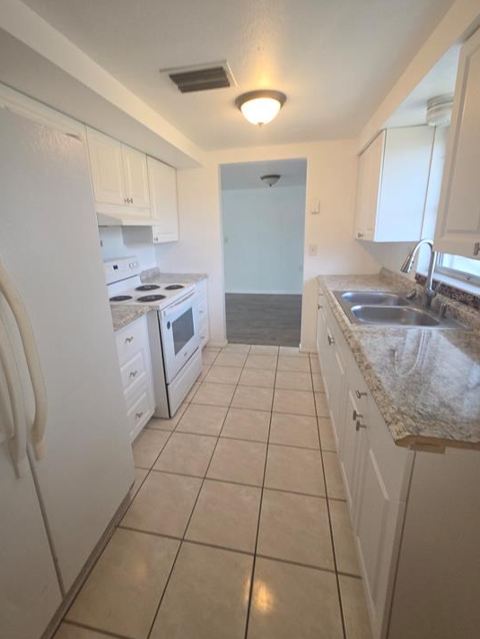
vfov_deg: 101.9
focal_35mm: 14
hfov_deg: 85.7
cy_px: 297
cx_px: 234
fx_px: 259
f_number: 2.2
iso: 125
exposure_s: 1/60
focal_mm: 2.2
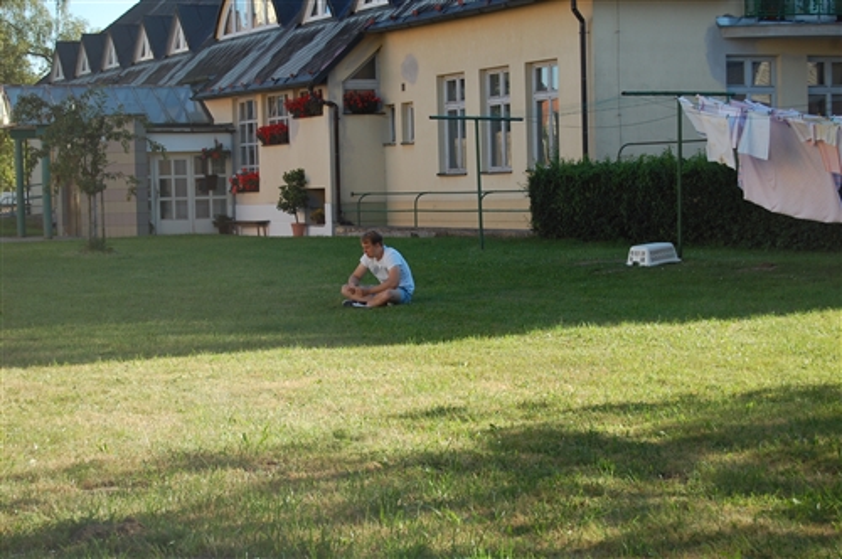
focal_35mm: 82
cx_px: 421
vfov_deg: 16.5
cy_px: 280
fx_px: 1927
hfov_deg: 24.6
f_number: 7.1
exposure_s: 1/200
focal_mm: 55
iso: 200
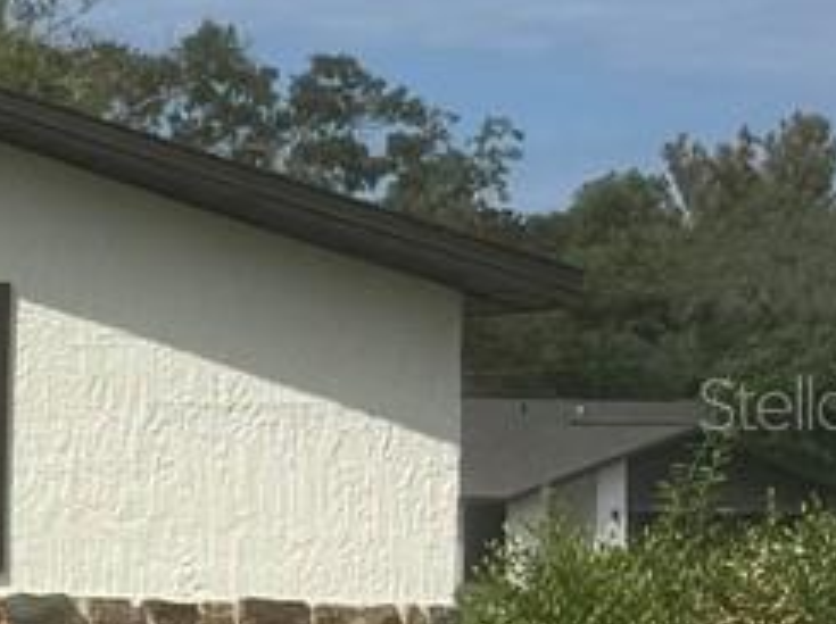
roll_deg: -1.5
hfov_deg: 9.6
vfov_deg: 9.4
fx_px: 3786
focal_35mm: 157
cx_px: -1710
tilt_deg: -1.1
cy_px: 402
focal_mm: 6.76
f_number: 1.78
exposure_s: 1/6410
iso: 80
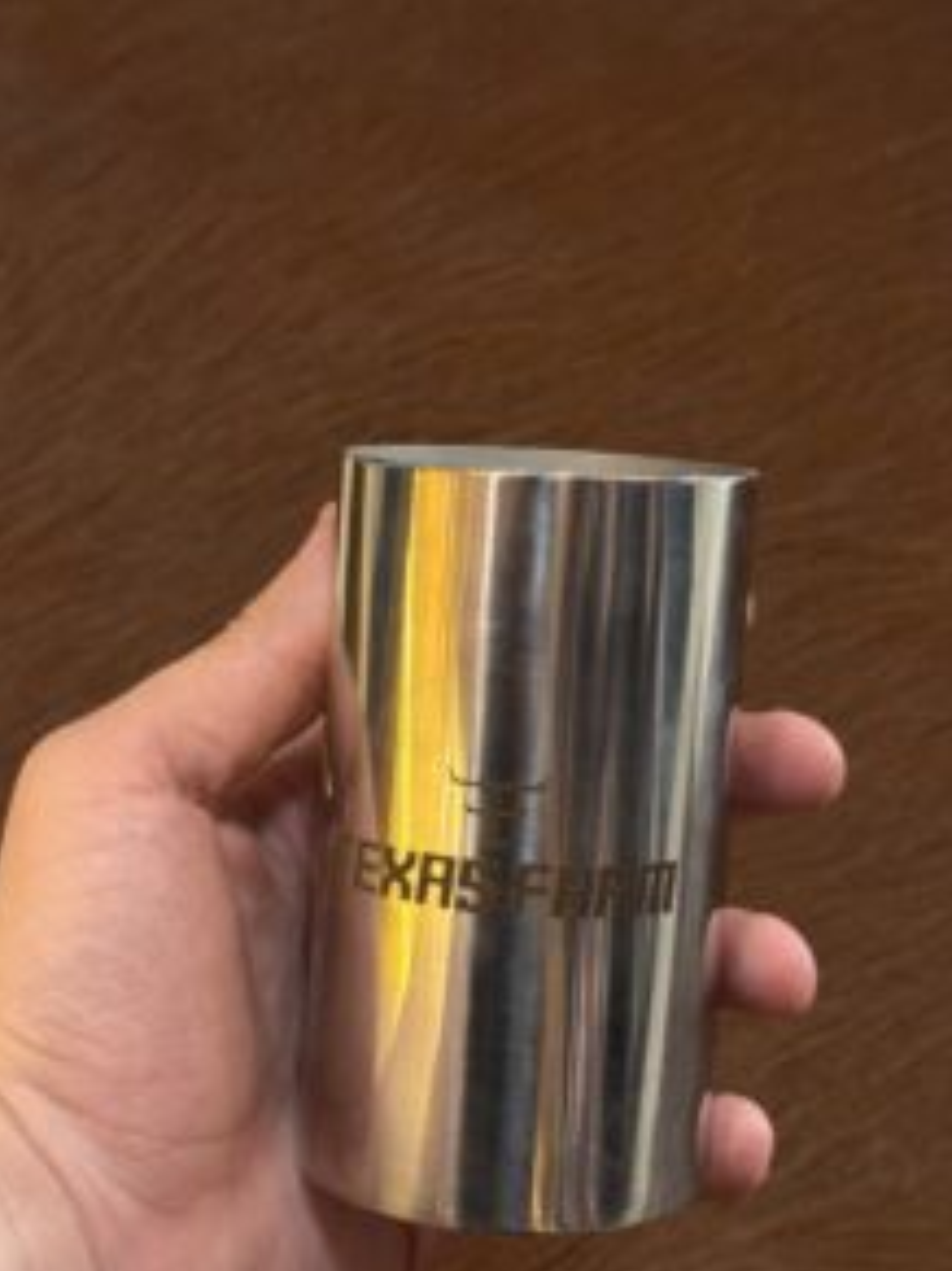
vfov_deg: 29.4
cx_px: 493
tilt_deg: -51.7
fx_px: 2422
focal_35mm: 66
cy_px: 642
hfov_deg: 22.2
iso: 125
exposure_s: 1/60
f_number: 1.78
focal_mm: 6.76
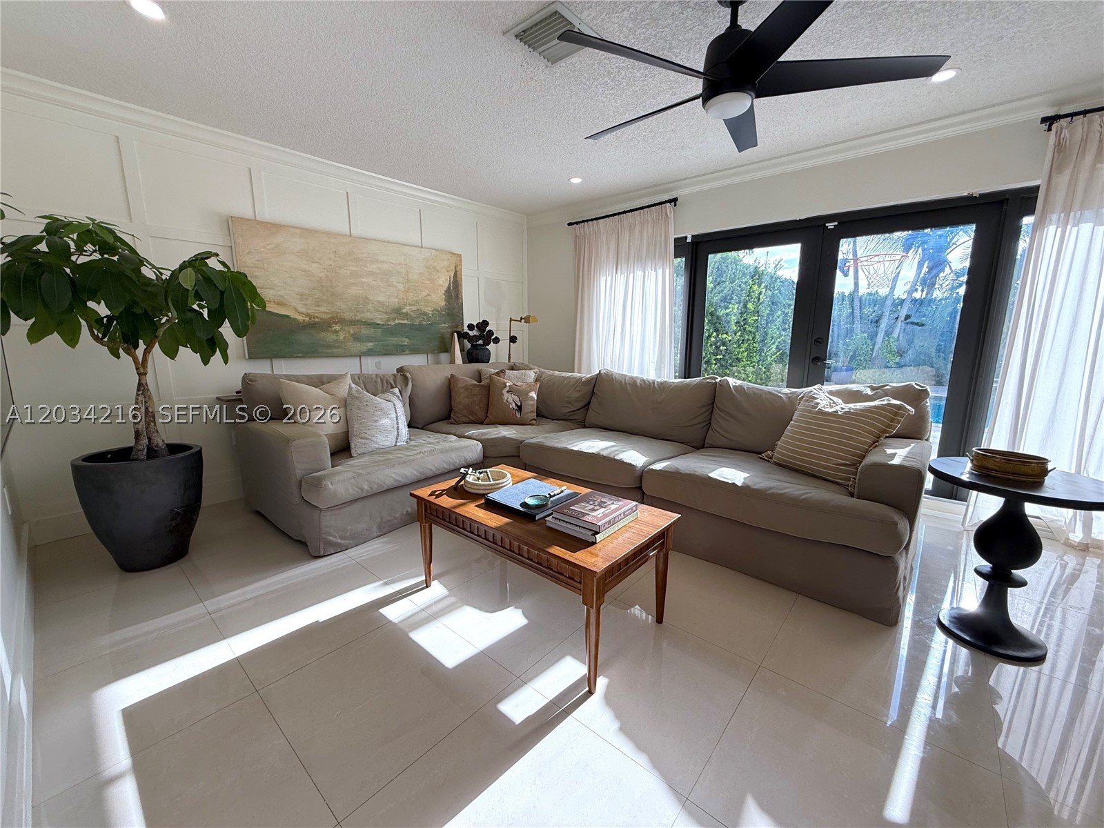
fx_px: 446
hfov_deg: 102.1
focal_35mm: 14
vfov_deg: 85.7
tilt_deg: -9.8
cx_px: 552
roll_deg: -0.5
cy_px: 414
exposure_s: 1/269
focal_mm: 2.22
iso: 64
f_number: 2.2
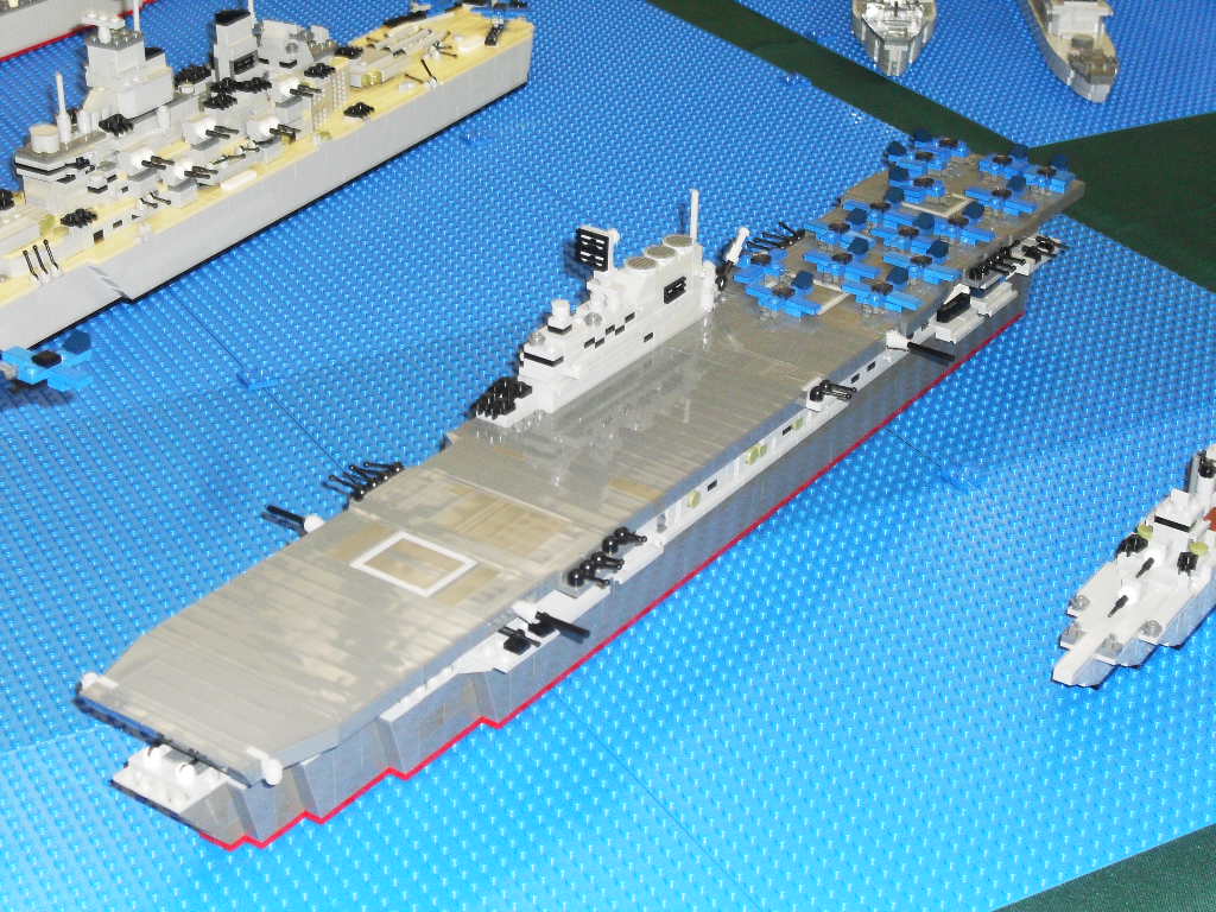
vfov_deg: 22.3
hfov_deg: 29.4
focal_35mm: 66
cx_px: 608
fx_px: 2318
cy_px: 456
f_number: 4.6
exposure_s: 1/60
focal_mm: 11.7
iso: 200
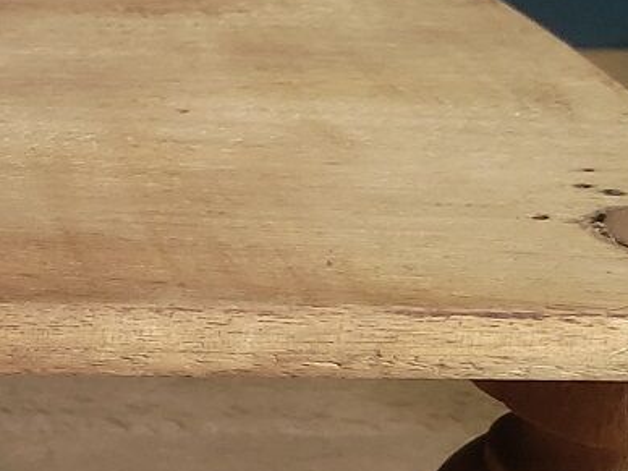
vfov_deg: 11.1
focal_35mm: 134
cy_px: 181
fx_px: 2431
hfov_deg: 13.2
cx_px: -533
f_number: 1.79
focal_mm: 4.74
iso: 1683
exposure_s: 1/25
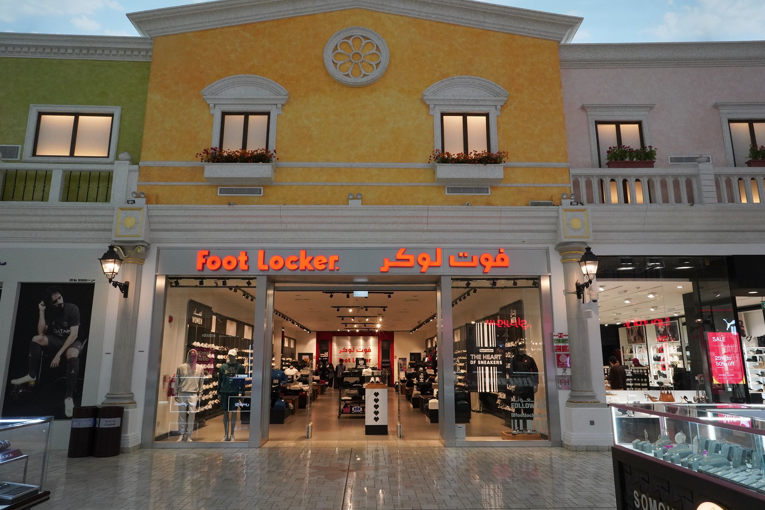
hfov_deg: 73.7
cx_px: 382
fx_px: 510
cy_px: 255
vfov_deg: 53.1
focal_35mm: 24
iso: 3200
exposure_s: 1/80
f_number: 16
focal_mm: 24
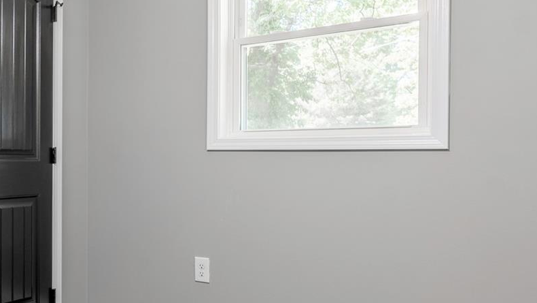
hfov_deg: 47.8
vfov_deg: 31.2
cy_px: 170
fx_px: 541
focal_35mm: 38
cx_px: 63
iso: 250
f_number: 5.6
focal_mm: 14
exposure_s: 1/400
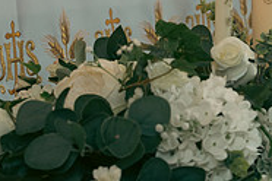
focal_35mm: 328
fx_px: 2478
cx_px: 265
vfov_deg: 4.2
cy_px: 31
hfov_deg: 6.3
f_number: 3.5
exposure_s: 1/200
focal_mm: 70
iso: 640
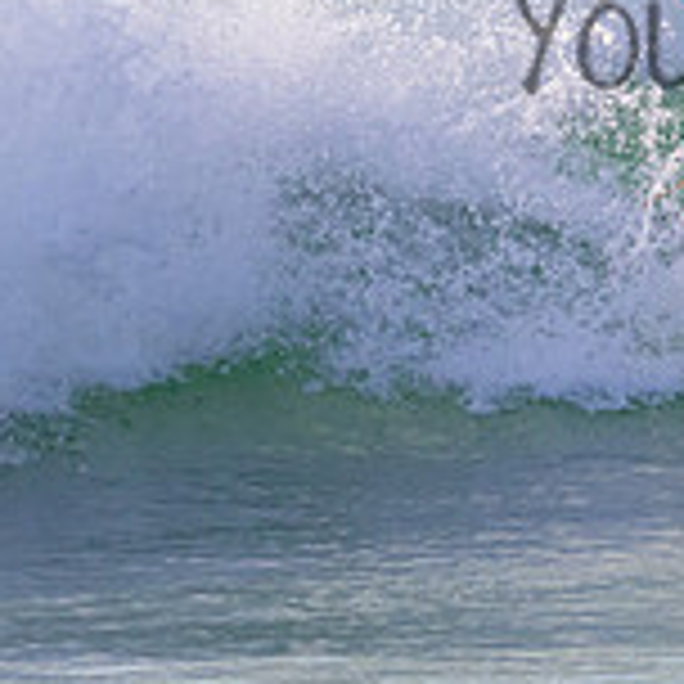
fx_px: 58057
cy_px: -16
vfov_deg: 0.7
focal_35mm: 2597
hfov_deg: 0.7
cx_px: 968
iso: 2200
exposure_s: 1/2000
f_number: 11
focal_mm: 800
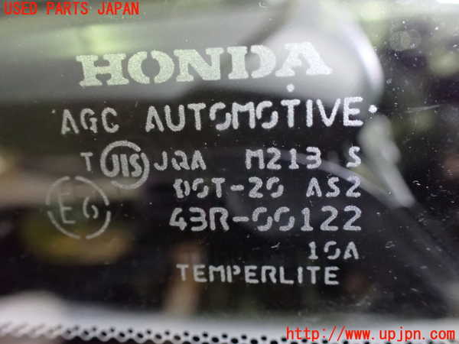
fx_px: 398
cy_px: 172
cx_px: 230
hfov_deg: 60.0
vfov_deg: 46.8
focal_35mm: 30
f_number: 2.3
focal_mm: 5.4
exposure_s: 1/30
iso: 1600
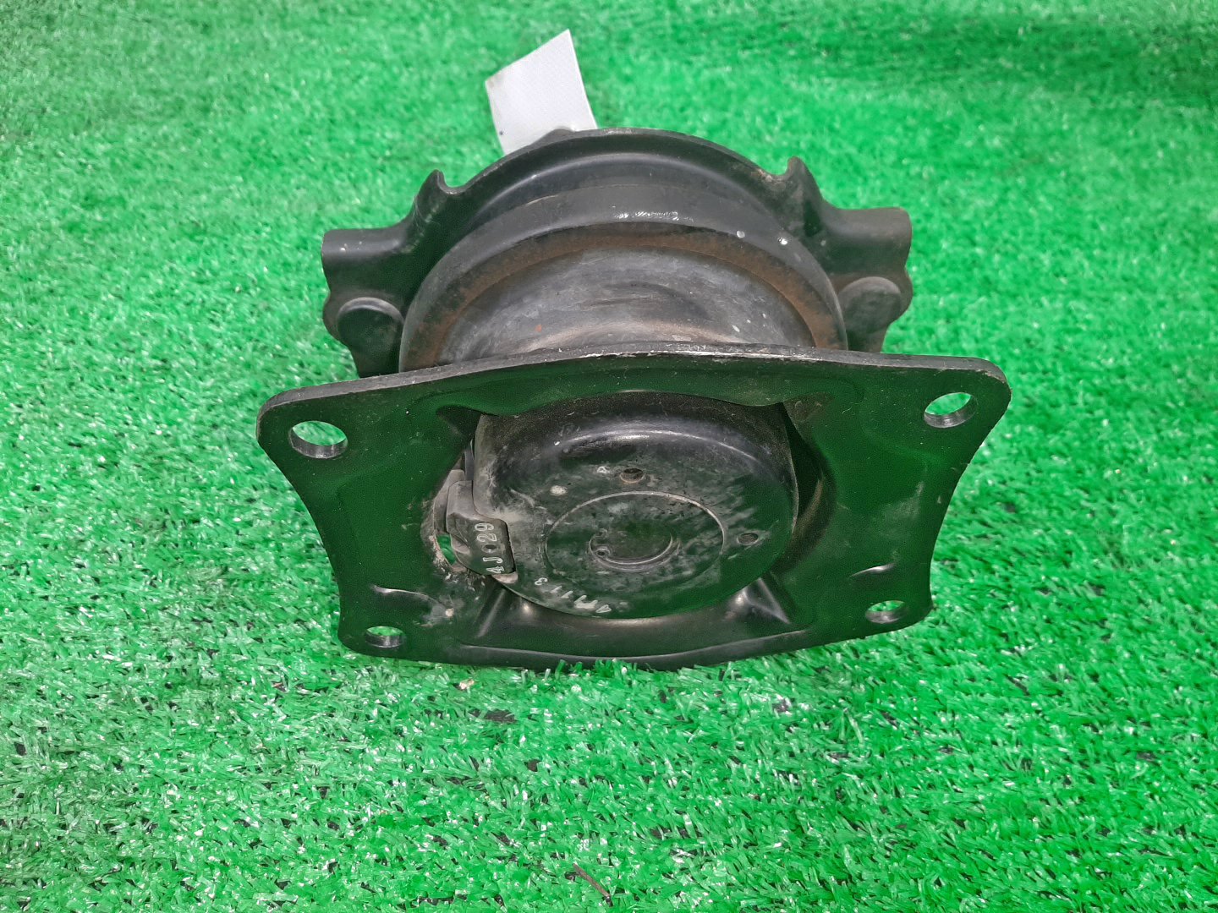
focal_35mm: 26
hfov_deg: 67.3
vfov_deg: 53.1
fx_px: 915
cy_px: 456
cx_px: 609
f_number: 1.7
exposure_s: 1/50
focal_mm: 3.93
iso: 137
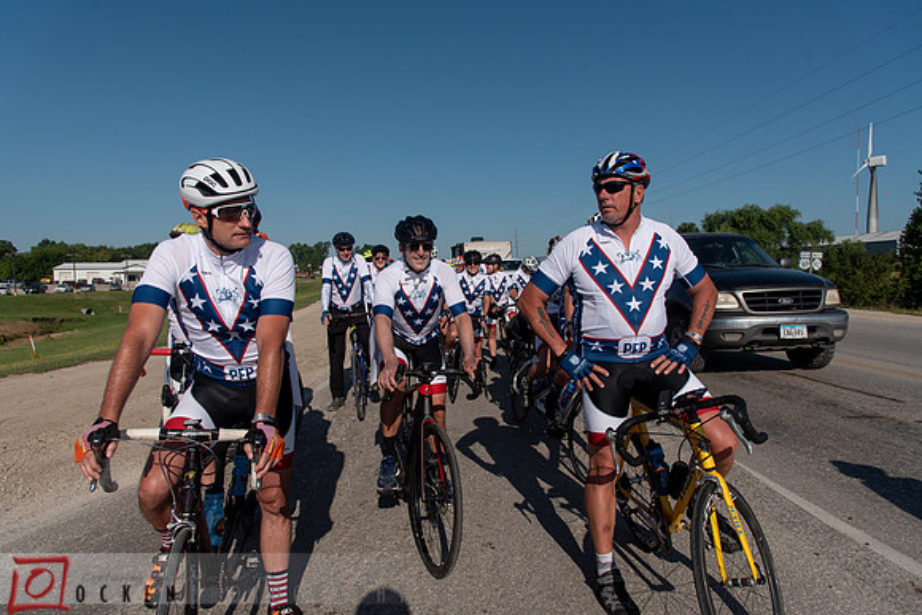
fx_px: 615
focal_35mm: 24
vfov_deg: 53.2
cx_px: 461
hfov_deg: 73.7
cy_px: 308
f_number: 6.3
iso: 200
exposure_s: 1/1600
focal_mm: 24
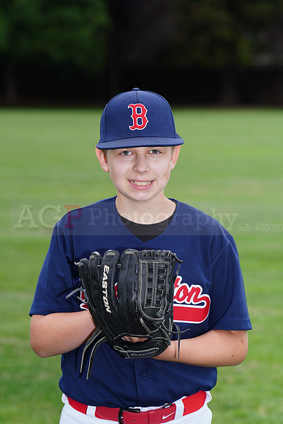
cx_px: 142
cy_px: 212
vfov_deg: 10.4
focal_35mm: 198
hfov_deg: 6.9
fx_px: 2333
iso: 200
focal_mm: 198
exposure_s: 1/250
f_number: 8
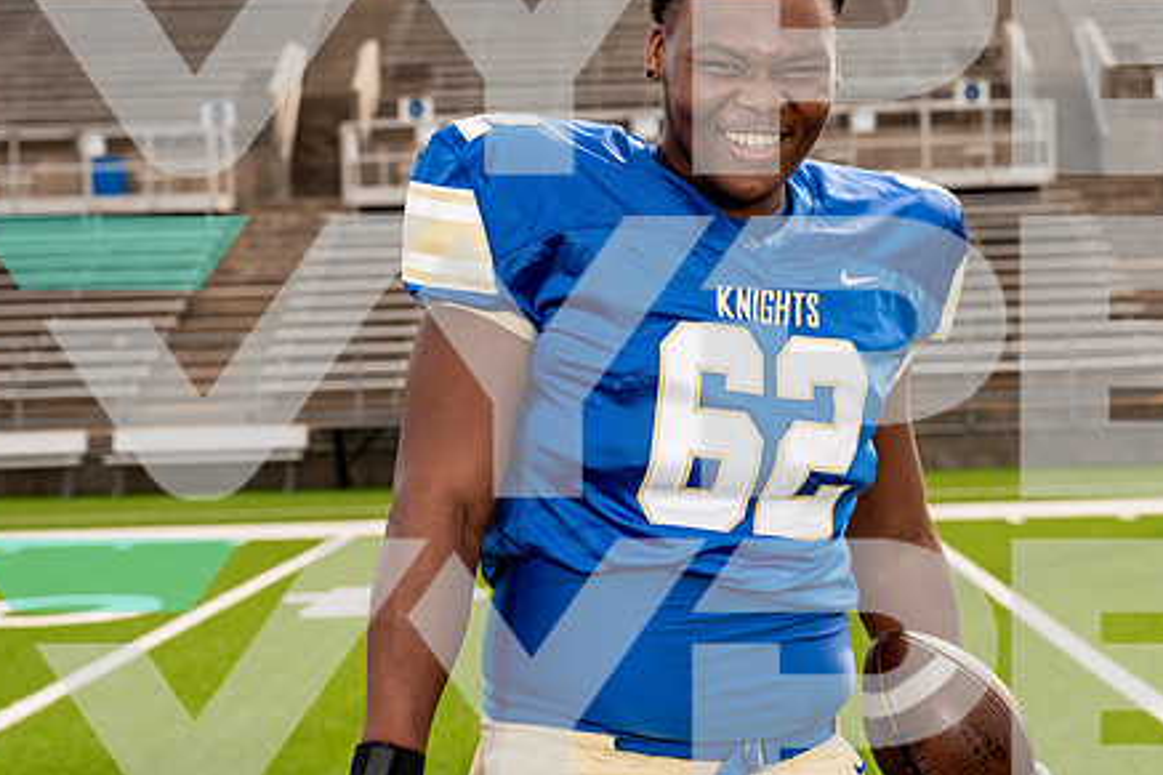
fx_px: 3003
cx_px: 649
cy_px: 358
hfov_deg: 21.9
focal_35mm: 93
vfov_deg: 14.7
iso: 100
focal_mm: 70
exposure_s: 1/250
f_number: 5.6
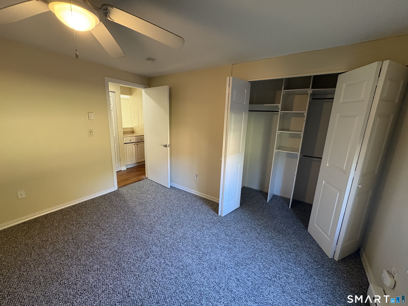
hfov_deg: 102.1
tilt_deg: -12.2
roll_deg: -1.9
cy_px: 153
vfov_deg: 85.7
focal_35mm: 14
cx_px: 204
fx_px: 165
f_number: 2.2
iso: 250
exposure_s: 1/60
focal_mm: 2.22
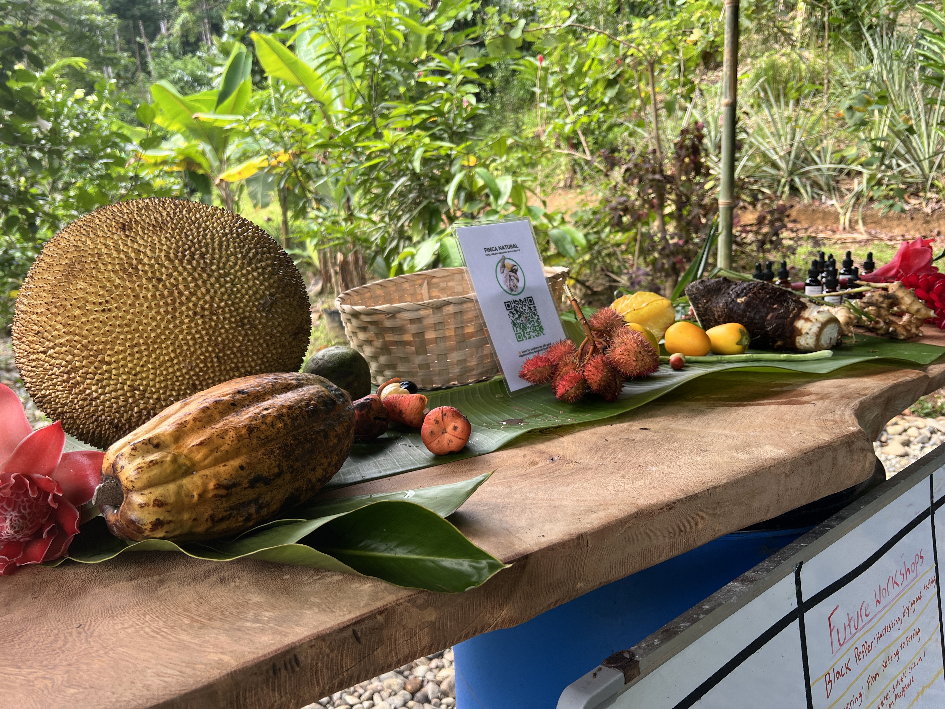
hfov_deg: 67.3
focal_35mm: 26
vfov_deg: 53.1
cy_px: 354
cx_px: 472
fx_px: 710
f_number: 1.5
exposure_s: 1/318
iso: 50
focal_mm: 5.7
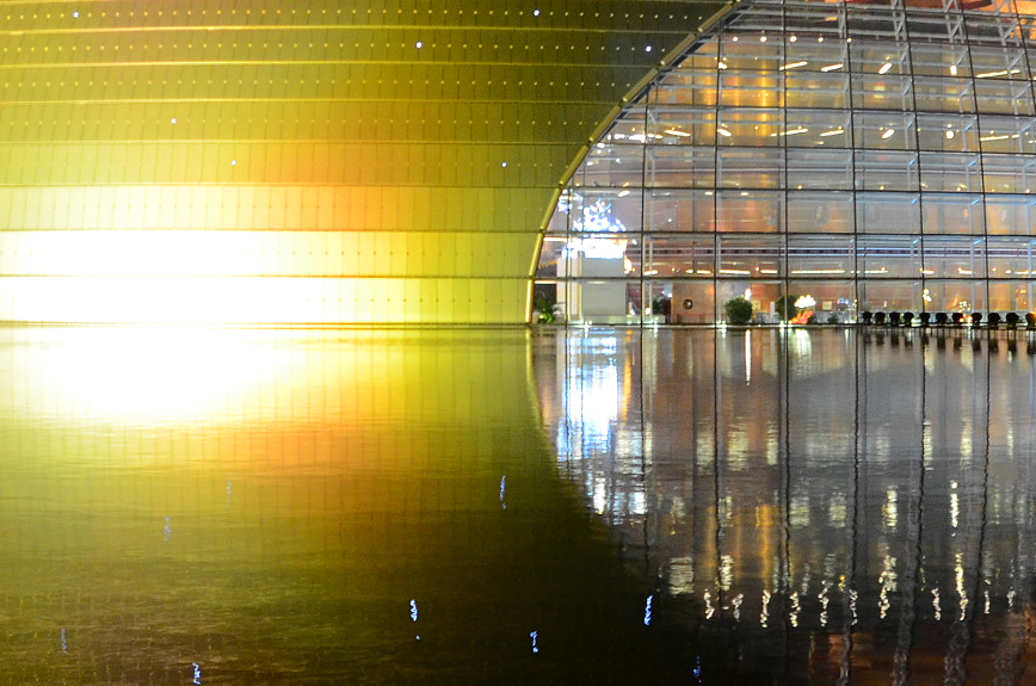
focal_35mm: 60
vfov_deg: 22.2
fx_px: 1728
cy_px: 136
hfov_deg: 33.2
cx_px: 635
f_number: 3.5
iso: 1000
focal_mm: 17
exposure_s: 1/4
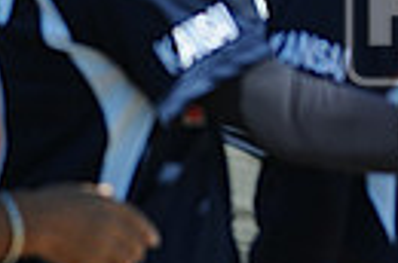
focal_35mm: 2009
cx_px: 710
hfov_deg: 1.0
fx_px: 22156
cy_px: 17
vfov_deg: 0.7
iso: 200
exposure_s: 1/1250
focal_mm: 300
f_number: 4
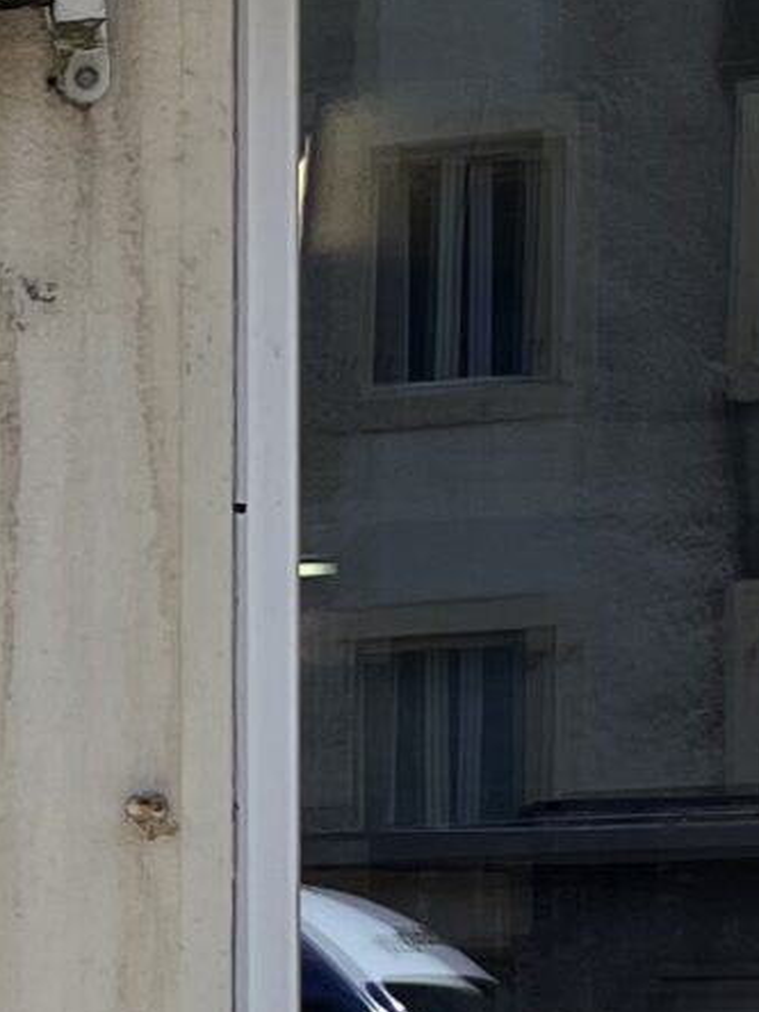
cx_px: -627
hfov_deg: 9.4
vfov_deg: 12.9
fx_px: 4385
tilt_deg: +0.8
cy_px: 1080
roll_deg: -0.5
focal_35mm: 150
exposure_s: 1/2222
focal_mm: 5.1
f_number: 1.6
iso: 50
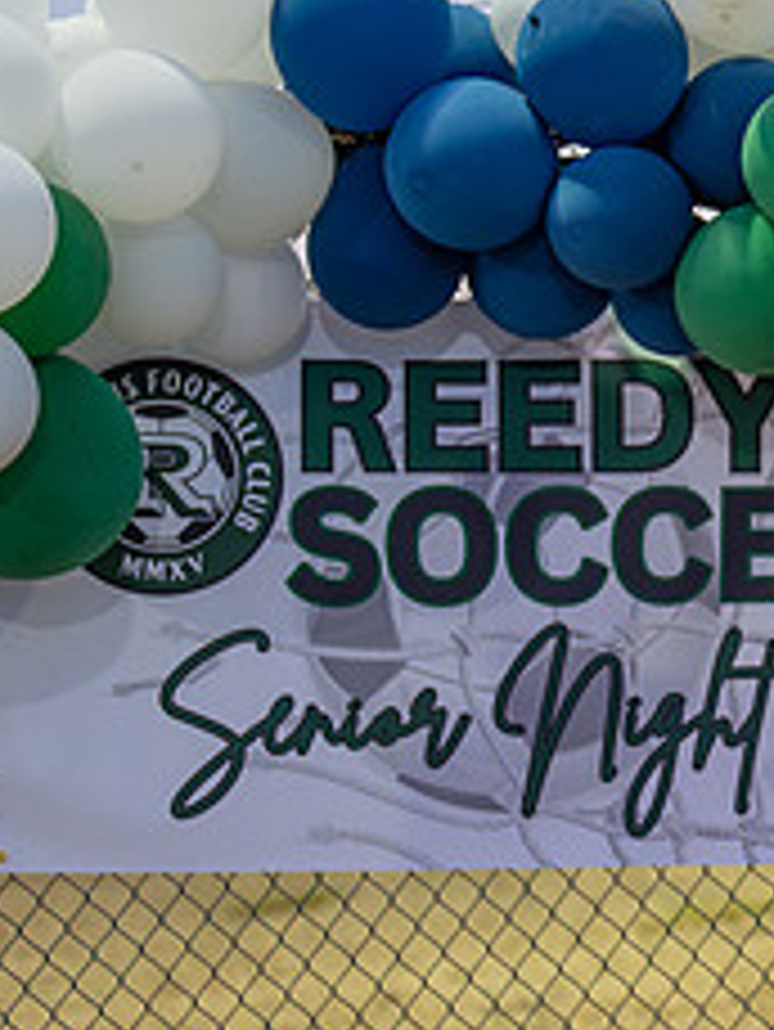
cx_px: 1208
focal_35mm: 144
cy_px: 670
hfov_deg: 10.0
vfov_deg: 13.7
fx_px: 4289
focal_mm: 50
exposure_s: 1/400
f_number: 1.2
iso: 1600
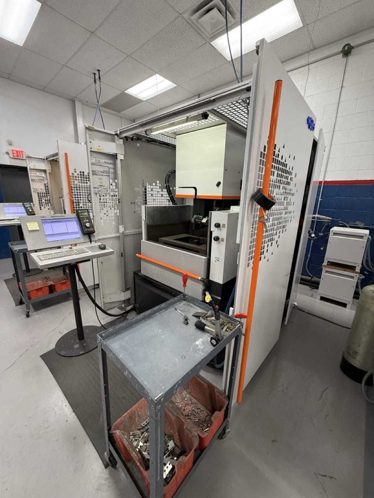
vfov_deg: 102.1
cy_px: 249
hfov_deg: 85.7
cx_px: 187
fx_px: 202
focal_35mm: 14
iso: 200
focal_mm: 2.2
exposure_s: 1/60
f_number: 2.2
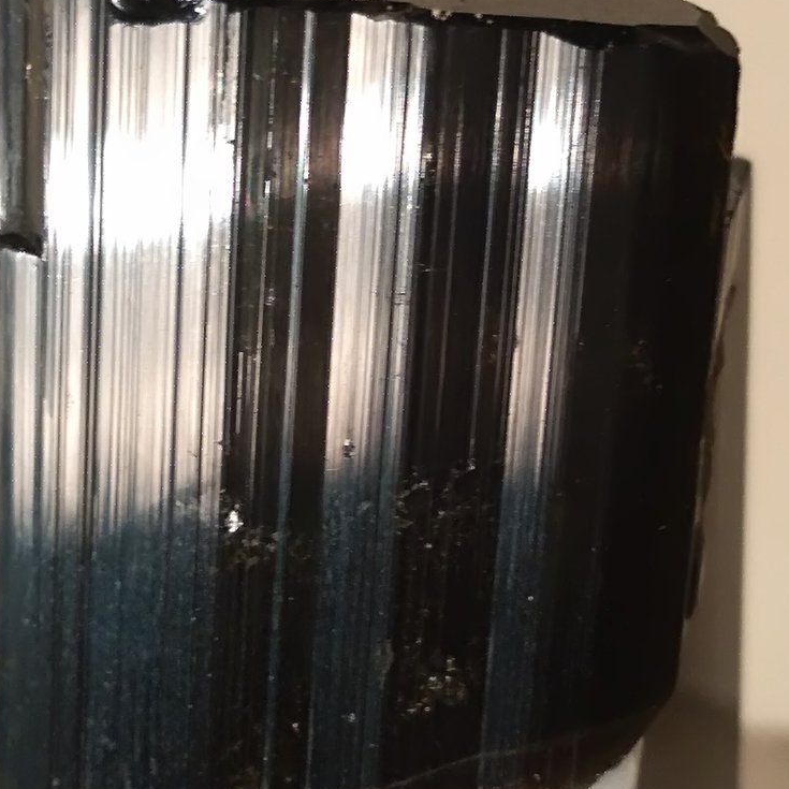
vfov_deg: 34.0
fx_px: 1289
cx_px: 311
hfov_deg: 33.9
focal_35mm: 50
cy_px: 364
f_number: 2
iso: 107
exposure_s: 1/100
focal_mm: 3.54
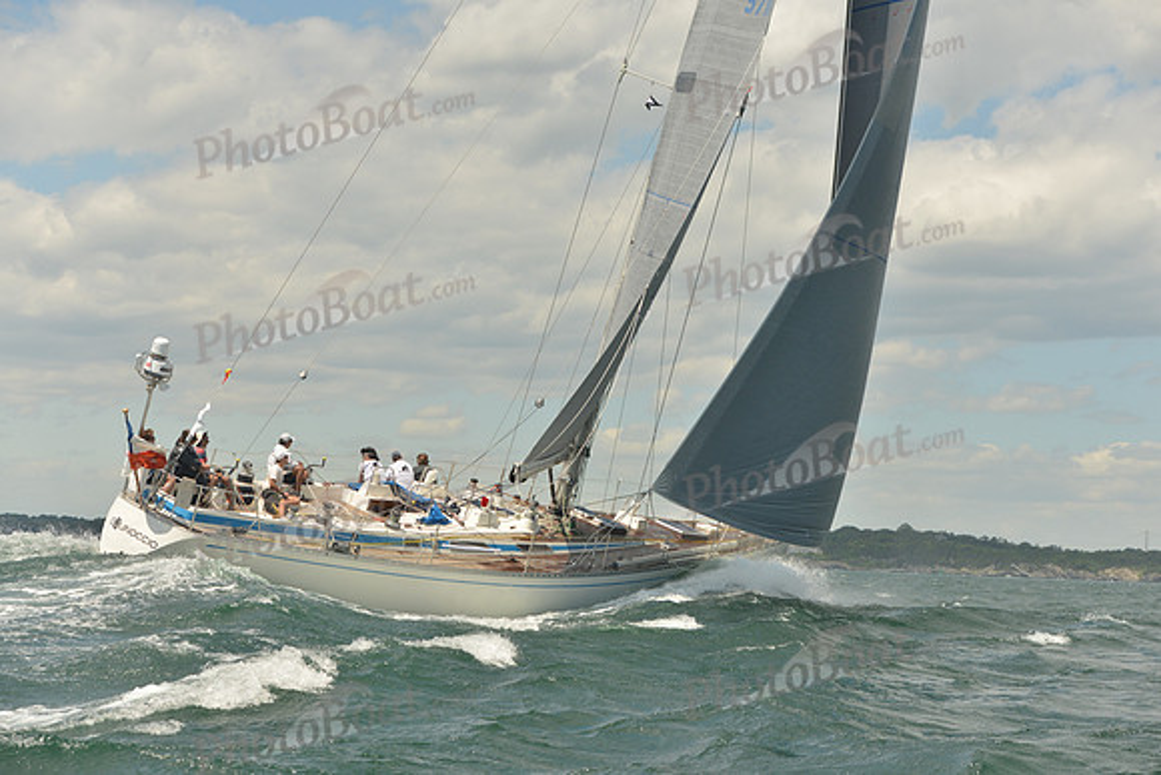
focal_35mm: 70
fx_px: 2258
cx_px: 580
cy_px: 388
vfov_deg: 19.5
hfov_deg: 28.8
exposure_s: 1/800
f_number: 6.3
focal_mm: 70
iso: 400
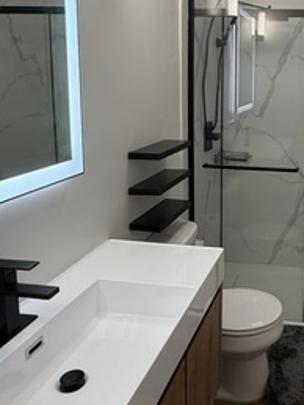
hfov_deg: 36.7
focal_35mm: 36
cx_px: 284
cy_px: 145
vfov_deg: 50.7
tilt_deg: -8.4
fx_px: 422
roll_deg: -2.3
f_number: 2.2
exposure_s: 1/120
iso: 125
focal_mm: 2.22
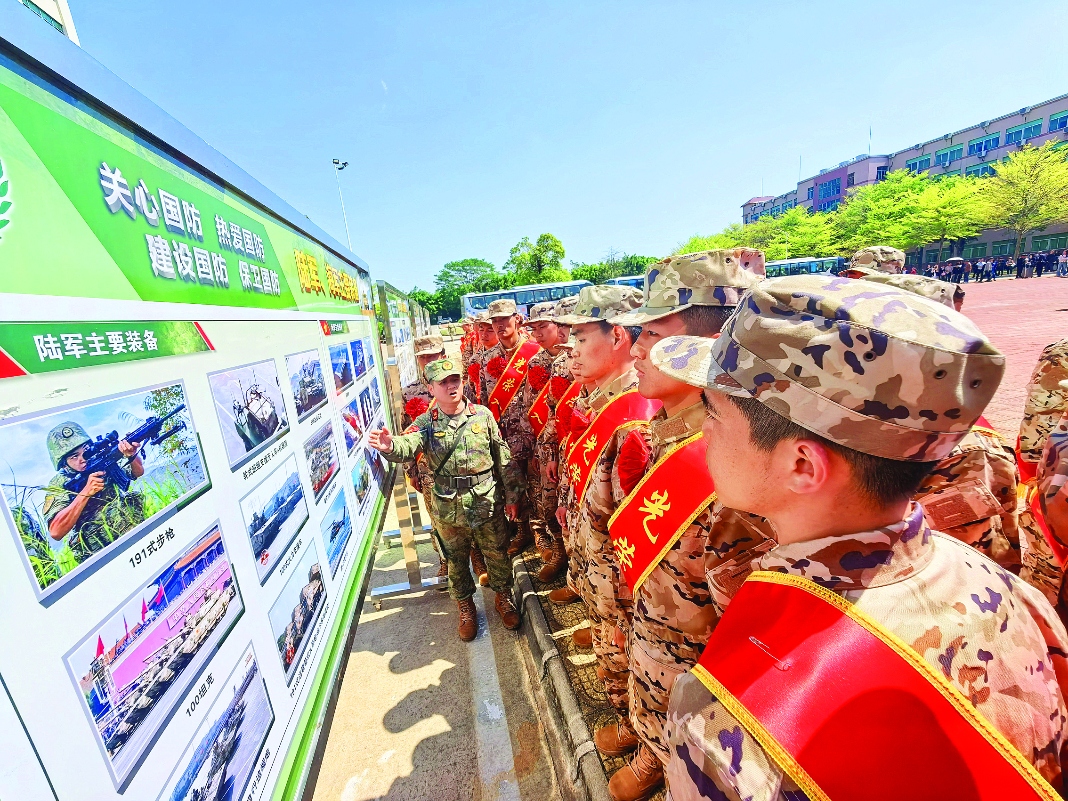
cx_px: 534
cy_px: 400
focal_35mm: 13
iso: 50
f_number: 2.2
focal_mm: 1.95
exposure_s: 1/1761
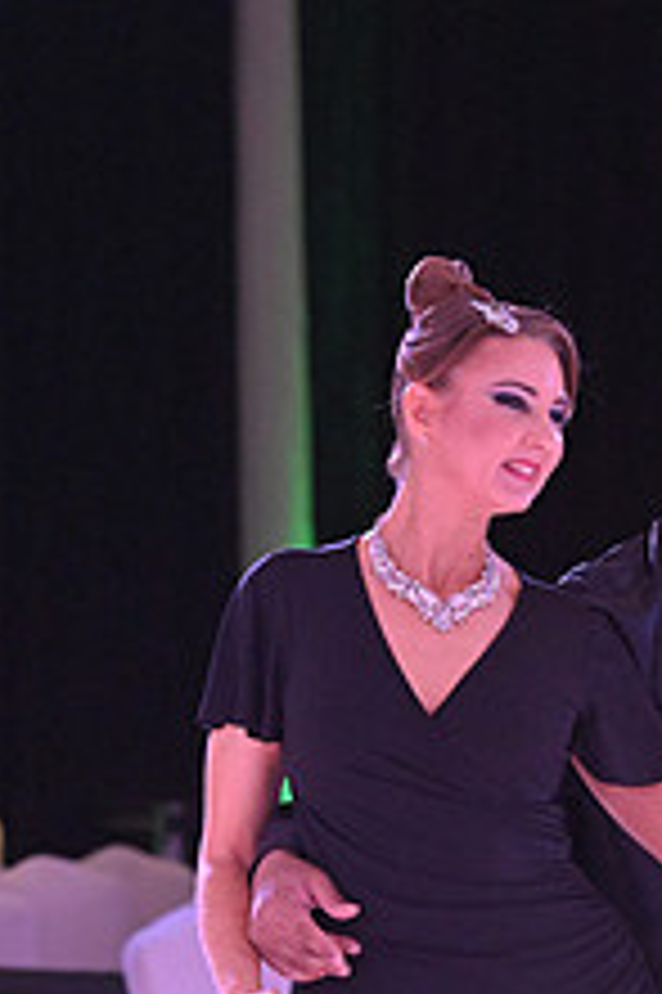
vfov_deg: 5.8
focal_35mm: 355
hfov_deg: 3.9
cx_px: 795
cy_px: 1223
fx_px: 9807
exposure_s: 1/400
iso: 5000
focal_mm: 135
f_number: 5.6
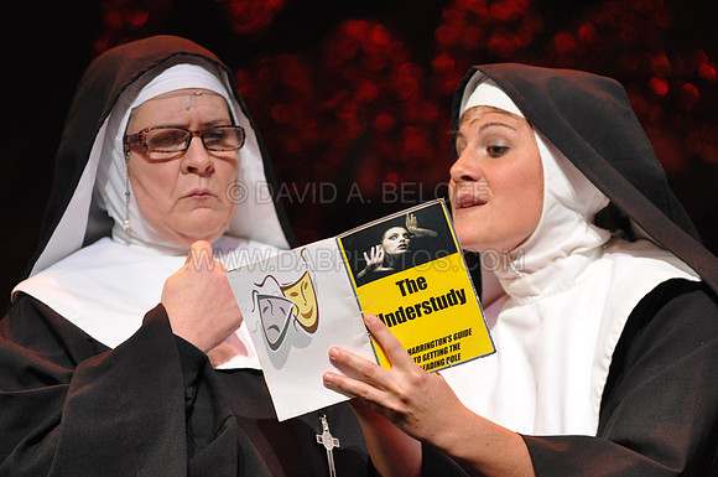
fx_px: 5079
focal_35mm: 255
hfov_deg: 8.1
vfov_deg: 5.4
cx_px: 359
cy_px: 238
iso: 1600
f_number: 3.2
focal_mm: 170
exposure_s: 1/400
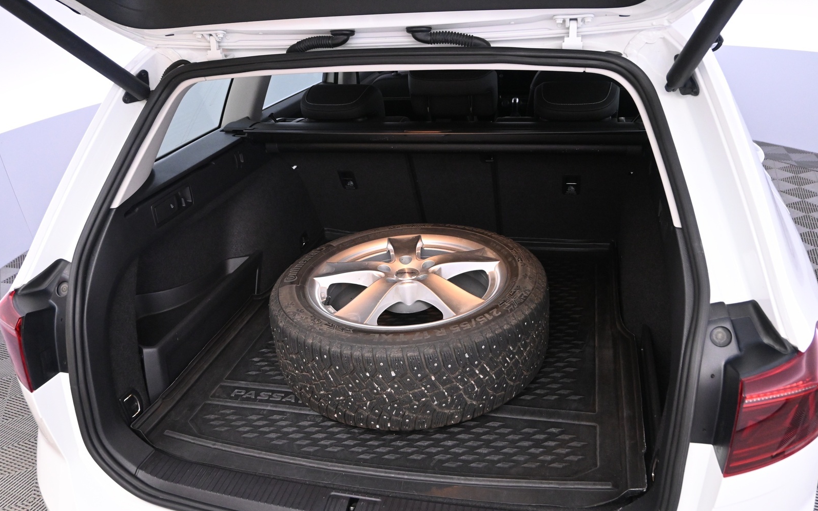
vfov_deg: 42.4
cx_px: 414
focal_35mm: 30
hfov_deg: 63.7
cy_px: 276
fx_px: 658
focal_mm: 19
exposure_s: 1/60
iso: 3200
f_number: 4
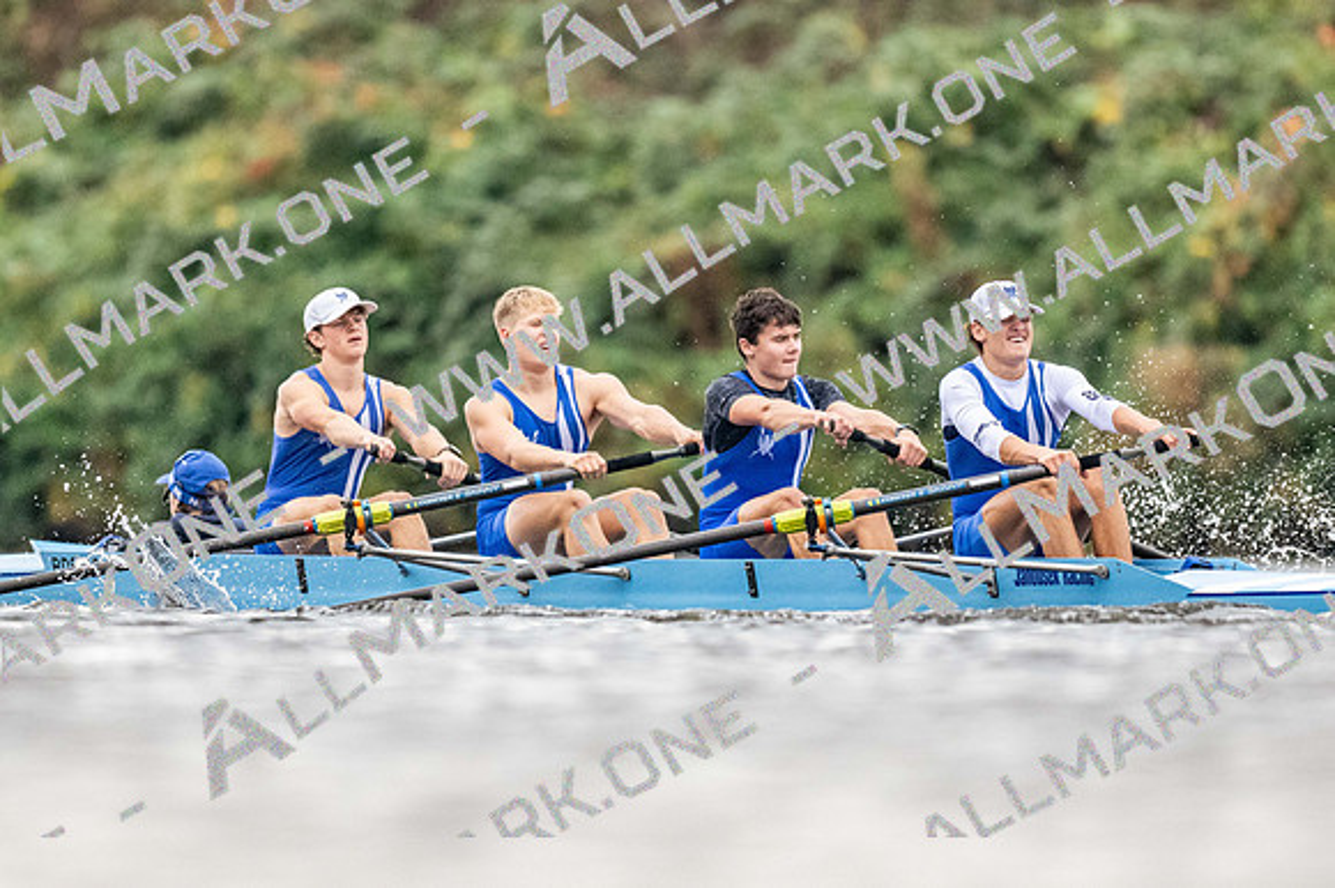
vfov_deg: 1.5
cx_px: 668
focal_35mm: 900
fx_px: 33355
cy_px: 444
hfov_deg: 2.3
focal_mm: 600
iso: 4500
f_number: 4
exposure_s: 1/2500
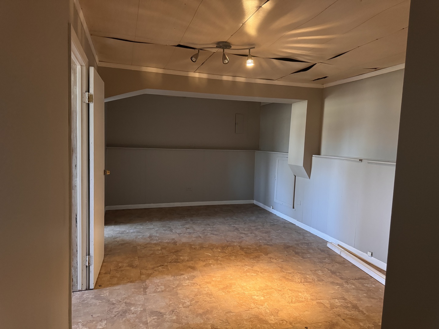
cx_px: 220
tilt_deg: -4.9
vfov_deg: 56.8
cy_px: 164
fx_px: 304
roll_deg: -2.1
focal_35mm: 24
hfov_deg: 71.6
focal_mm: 6.76
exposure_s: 1/40
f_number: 1.78
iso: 1000
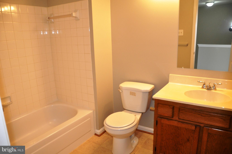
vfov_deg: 47.8
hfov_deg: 67.4
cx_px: 116
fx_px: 174
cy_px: 77
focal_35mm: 27
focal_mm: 18
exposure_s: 1/60
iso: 1000
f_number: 4.5
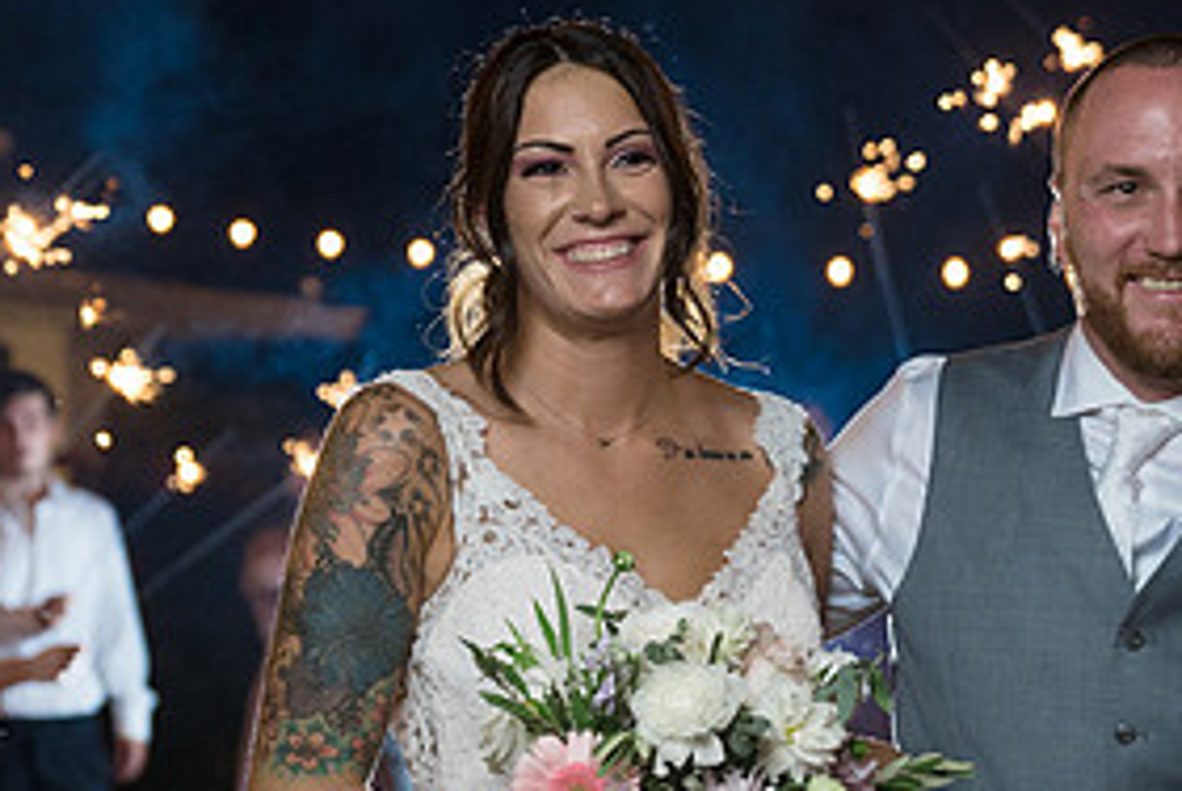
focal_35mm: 116
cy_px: 646
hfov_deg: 17.6
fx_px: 3813
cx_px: 723
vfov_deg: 11.8
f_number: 2.8
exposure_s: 1/200
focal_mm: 49
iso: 2000
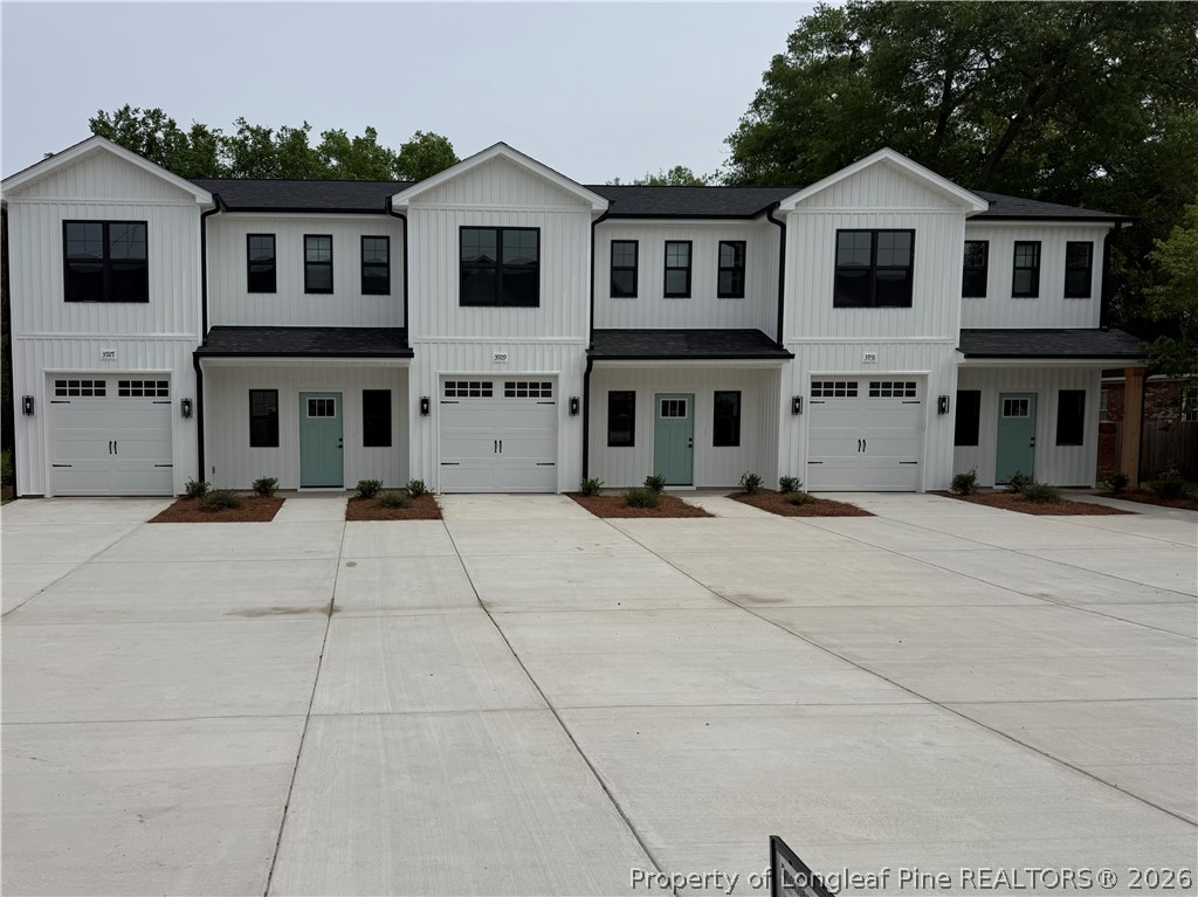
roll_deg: -0.4
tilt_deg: -2.5
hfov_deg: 71.6
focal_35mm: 24
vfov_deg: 56.8
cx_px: 599
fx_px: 830
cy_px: 448
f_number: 1.78
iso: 80
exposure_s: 1/11905
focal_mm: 6.76
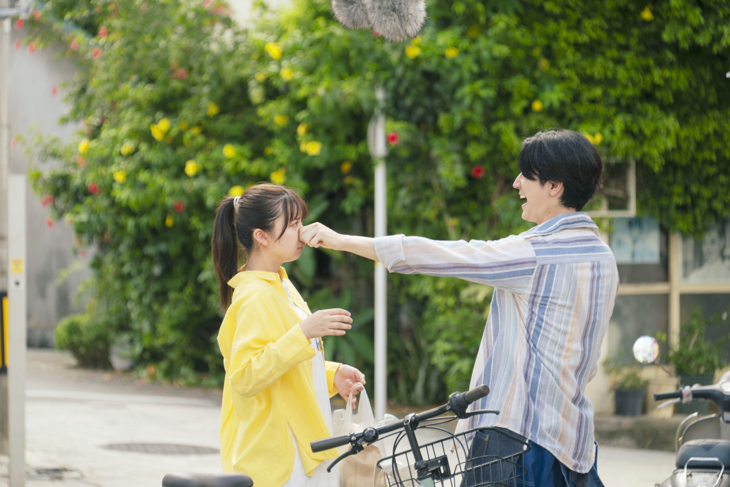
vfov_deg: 6.9
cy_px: 244
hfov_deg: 10.3
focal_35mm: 200
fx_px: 4055
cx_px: 365
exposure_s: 1/100
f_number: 5.6
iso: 125
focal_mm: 200
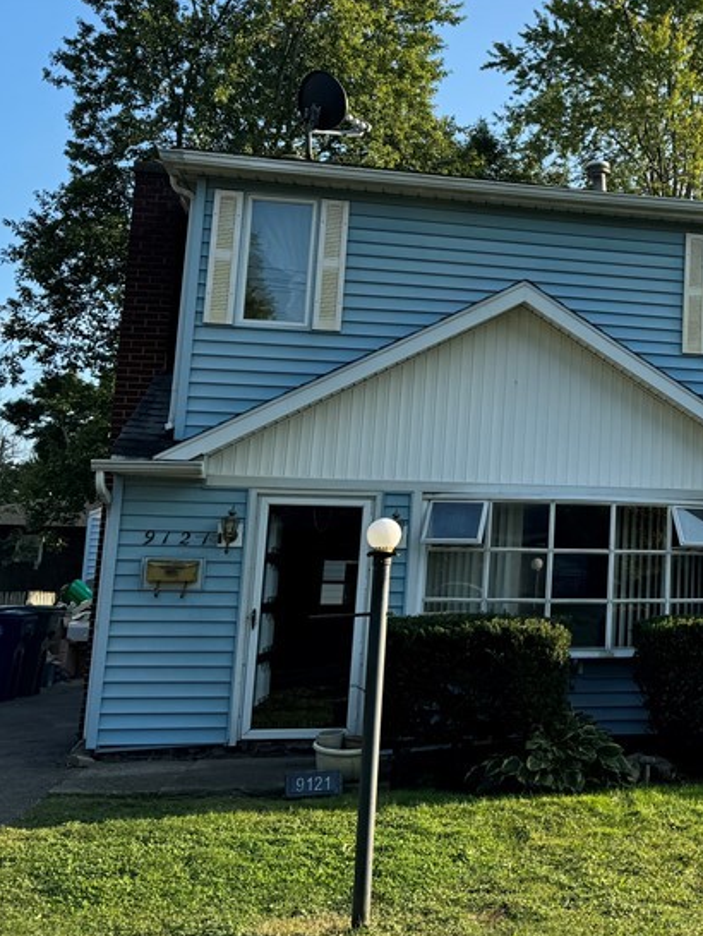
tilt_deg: +8.5
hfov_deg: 29.4
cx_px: 751
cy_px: 365
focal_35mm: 45
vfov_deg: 41.8
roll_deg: -0.5
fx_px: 1218
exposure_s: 1/2174
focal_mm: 6.76
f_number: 1.78
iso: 80
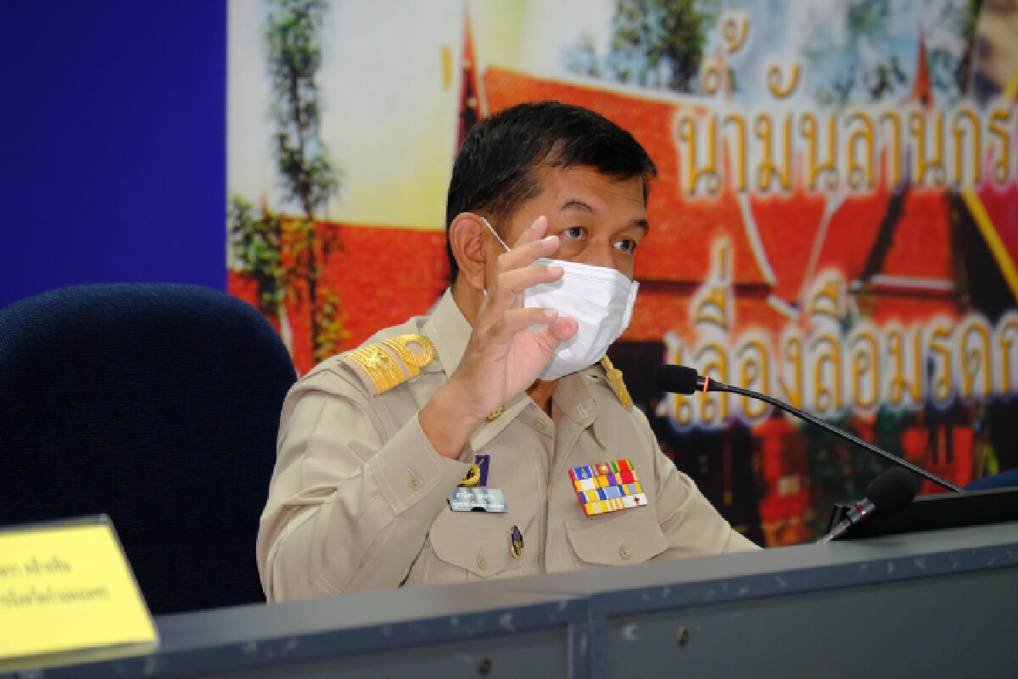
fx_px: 5740
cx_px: 509
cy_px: 340
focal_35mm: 203
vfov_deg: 6.8
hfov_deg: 10.1
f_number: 5.6
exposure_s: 1/70
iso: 3200
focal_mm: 135
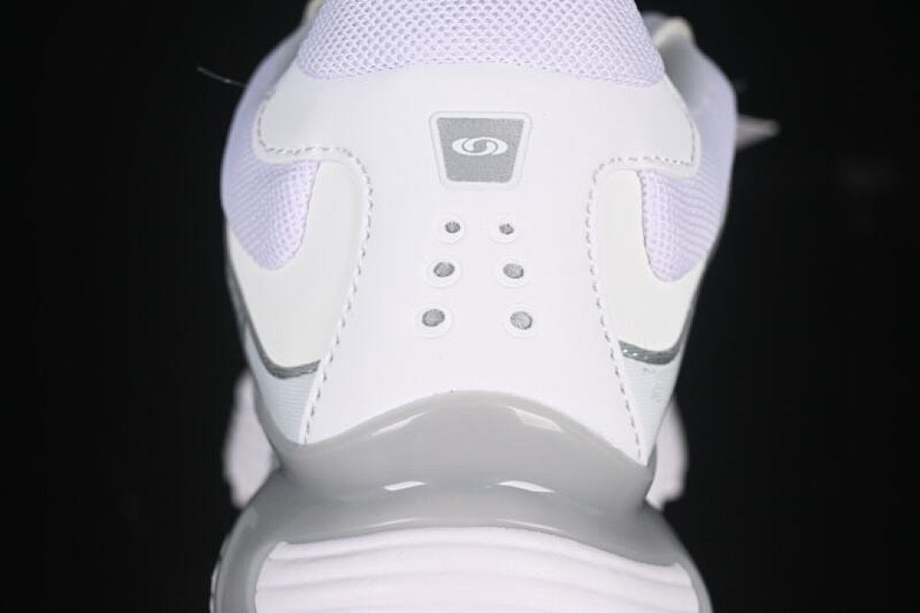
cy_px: 306
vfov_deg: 18.2
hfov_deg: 27.0
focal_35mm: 75
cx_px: 460
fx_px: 1917
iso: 160
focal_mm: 50
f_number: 7.1
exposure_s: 1/80
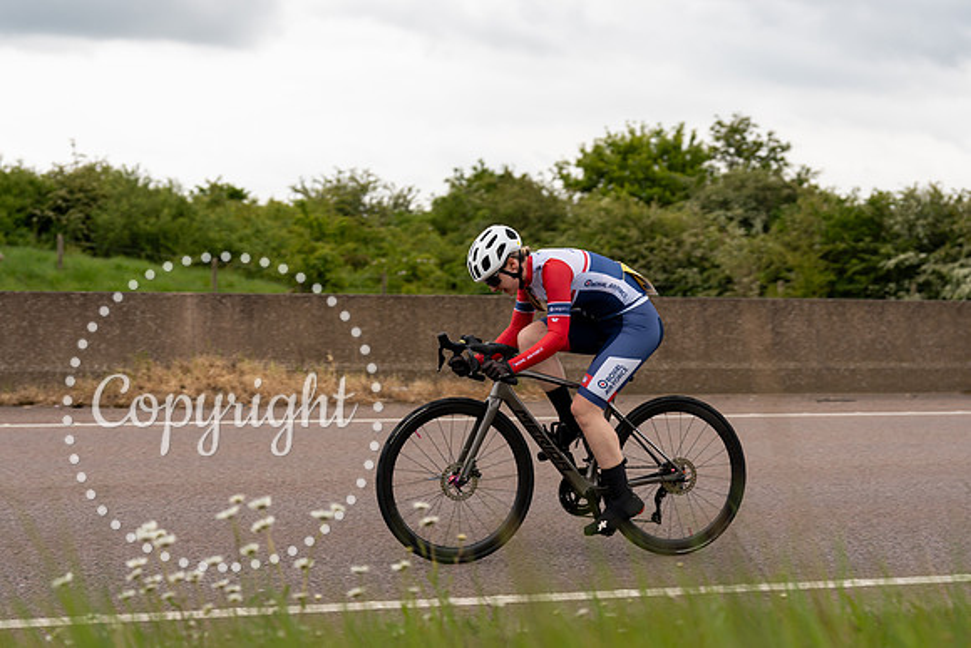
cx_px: 486
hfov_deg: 28.8
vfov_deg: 19.5
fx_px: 1888
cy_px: 324
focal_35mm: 70
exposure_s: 1/1000
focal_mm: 70
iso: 320
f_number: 3.5
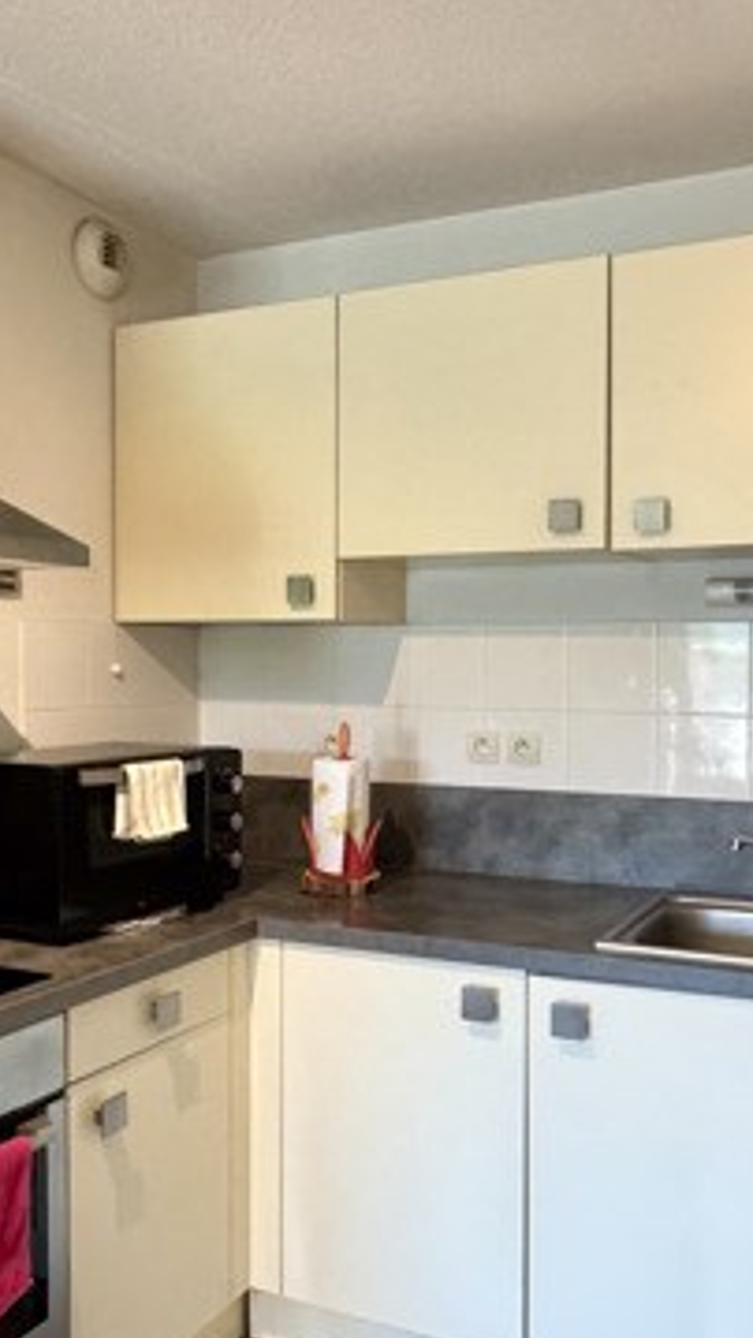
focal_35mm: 34
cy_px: 689
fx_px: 1207
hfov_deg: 34.6
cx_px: 406
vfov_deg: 58.0
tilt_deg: -1.1
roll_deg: +0.1
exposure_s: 1/100
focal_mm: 2.22
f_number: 2.2
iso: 320
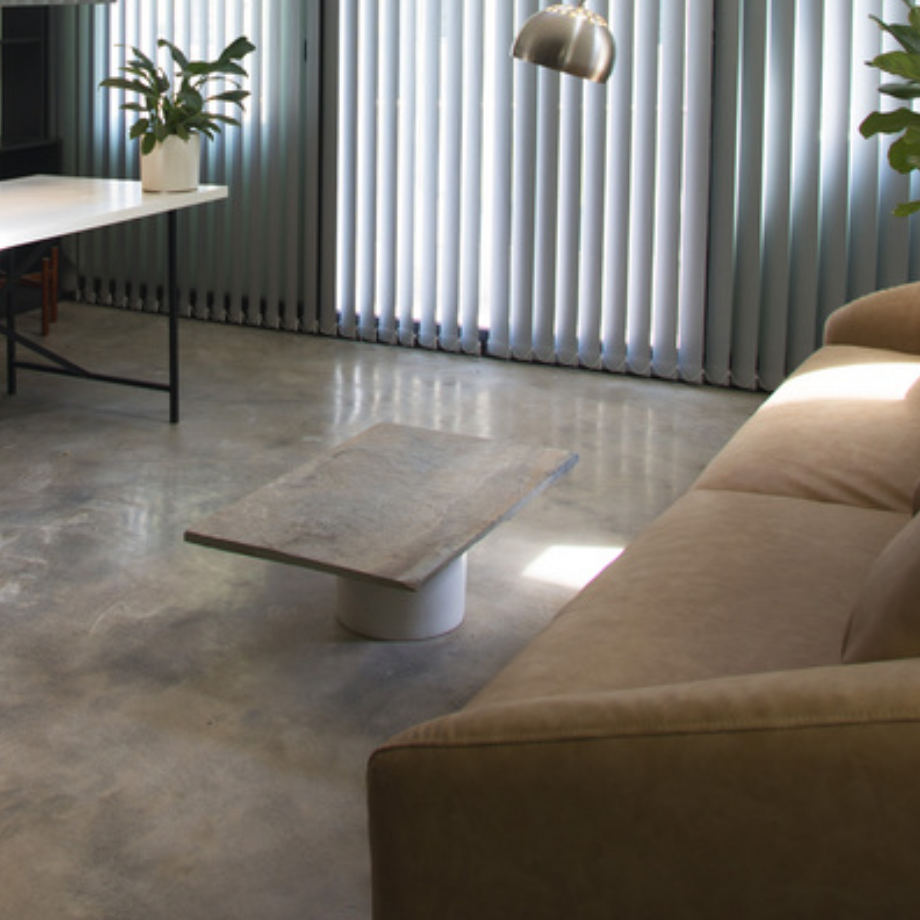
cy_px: -74
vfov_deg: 34.3
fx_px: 1293
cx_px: 276
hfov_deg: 38.5
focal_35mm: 43
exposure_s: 1/60
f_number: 5.6
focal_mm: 20
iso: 125
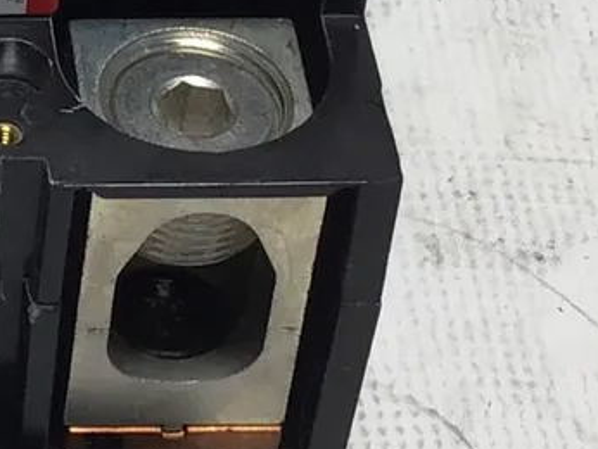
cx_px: -282
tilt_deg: -48.7
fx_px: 3094
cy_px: -41
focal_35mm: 179
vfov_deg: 8.2
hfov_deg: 10.7
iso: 25
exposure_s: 1/120
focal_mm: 3.3
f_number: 2.4
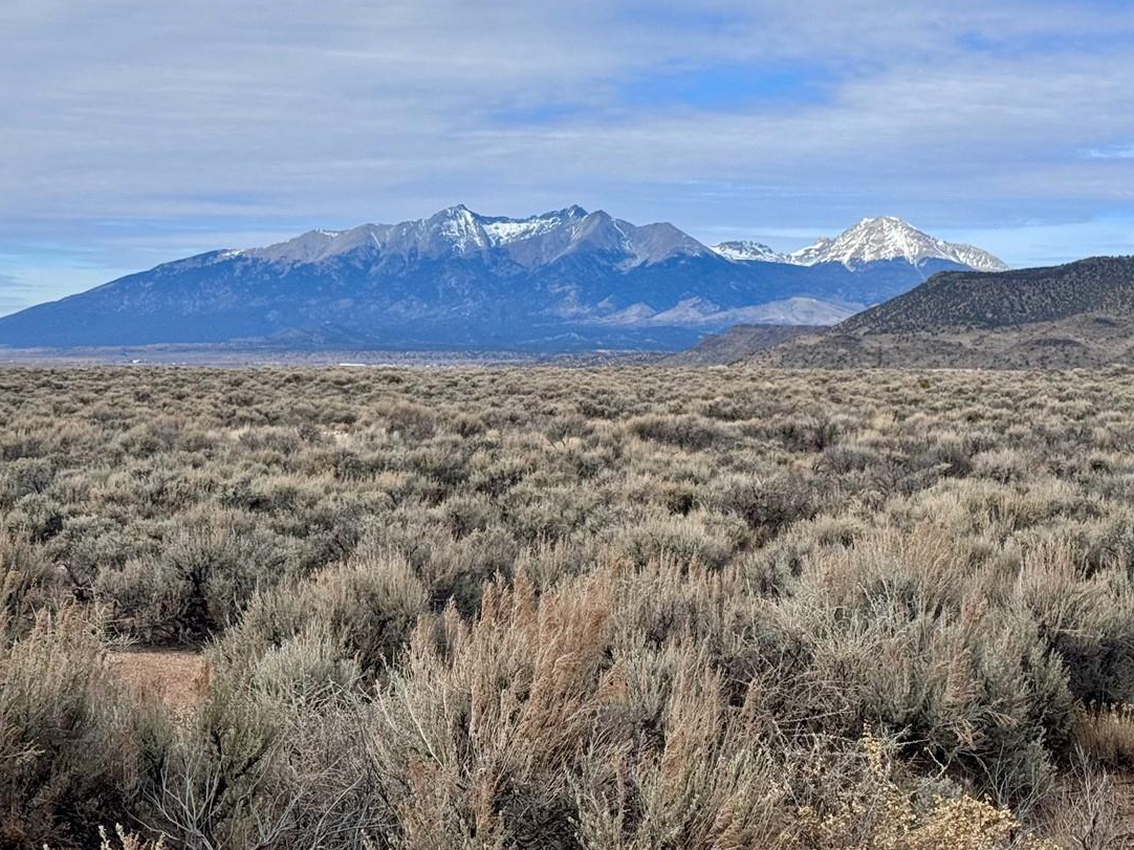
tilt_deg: +0.0
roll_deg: -1.9
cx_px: 558
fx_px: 2325
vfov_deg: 20.7
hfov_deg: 27.4
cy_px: 318
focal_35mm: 71
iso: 64
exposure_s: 1/5848
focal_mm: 6.76
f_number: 1.78
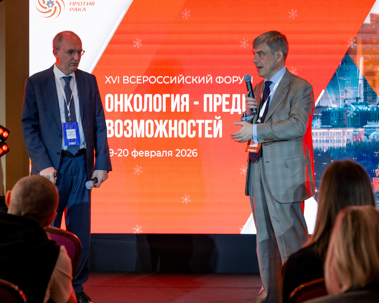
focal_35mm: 127
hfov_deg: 15.1
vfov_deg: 12.1
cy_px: 152
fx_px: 1427
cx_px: 185
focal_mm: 75
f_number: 4
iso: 1000
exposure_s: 1/160
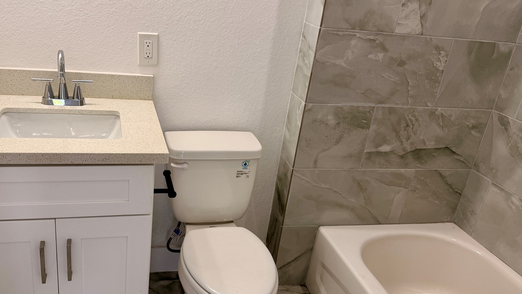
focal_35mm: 32
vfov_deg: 36.7
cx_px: 214
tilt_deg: -23.5
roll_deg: -5.8
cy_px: 157
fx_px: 443
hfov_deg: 60.6
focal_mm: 6.76
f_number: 1.78
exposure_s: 1/120
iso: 64
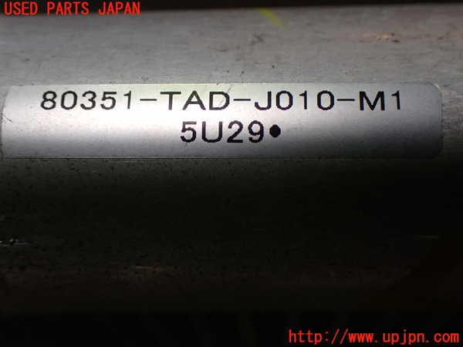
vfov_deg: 32.9
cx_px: 232
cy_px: 174
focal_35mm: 44
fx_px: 589
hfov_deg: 42.9
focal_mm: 7.84
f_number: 2.9
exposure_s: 1/160
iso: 250
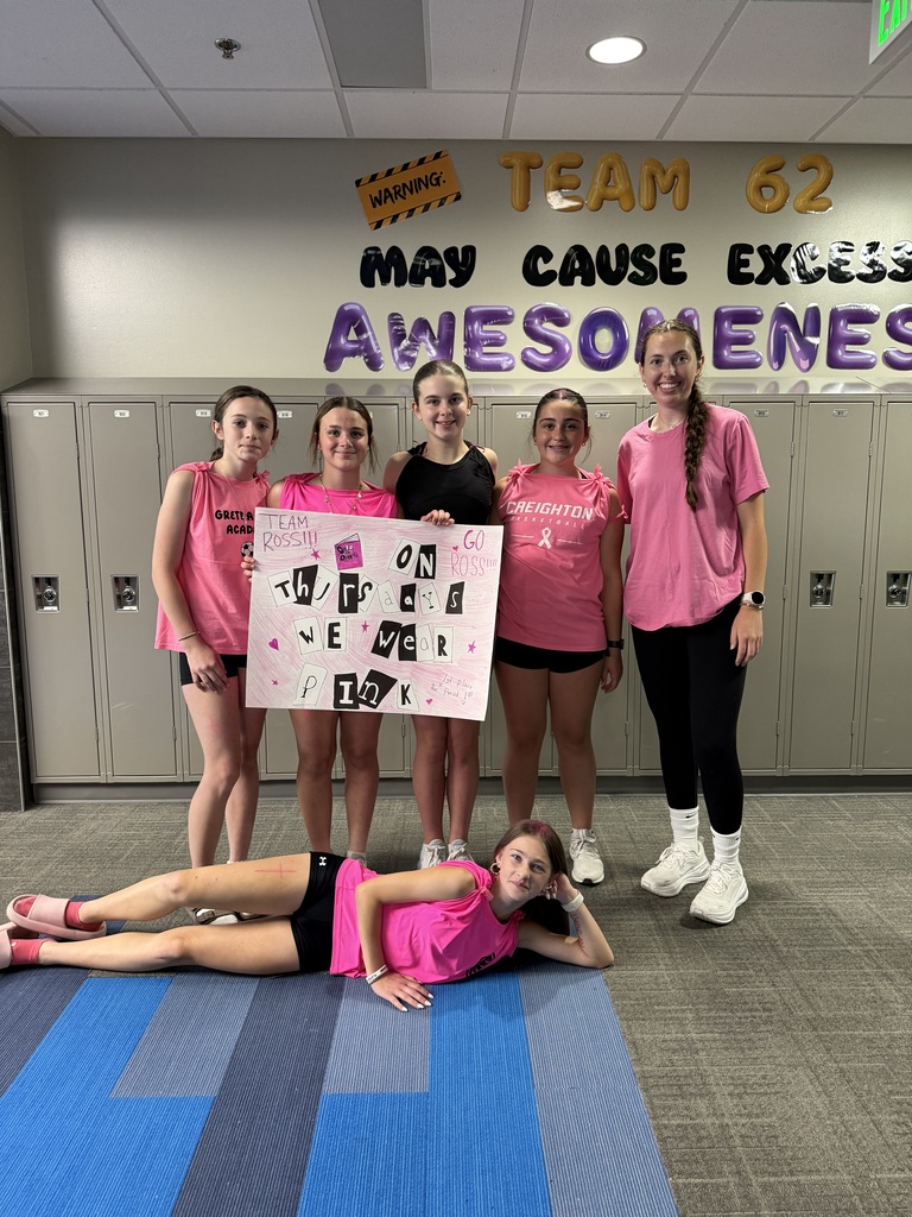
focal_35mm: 24
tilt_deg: -7.7
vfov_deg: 71.6
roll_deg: -1.7
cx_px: 456
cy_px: 608
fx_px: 843
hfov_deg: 56.8
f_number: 1.78
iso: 250
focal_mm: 6.76
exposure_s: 1/60
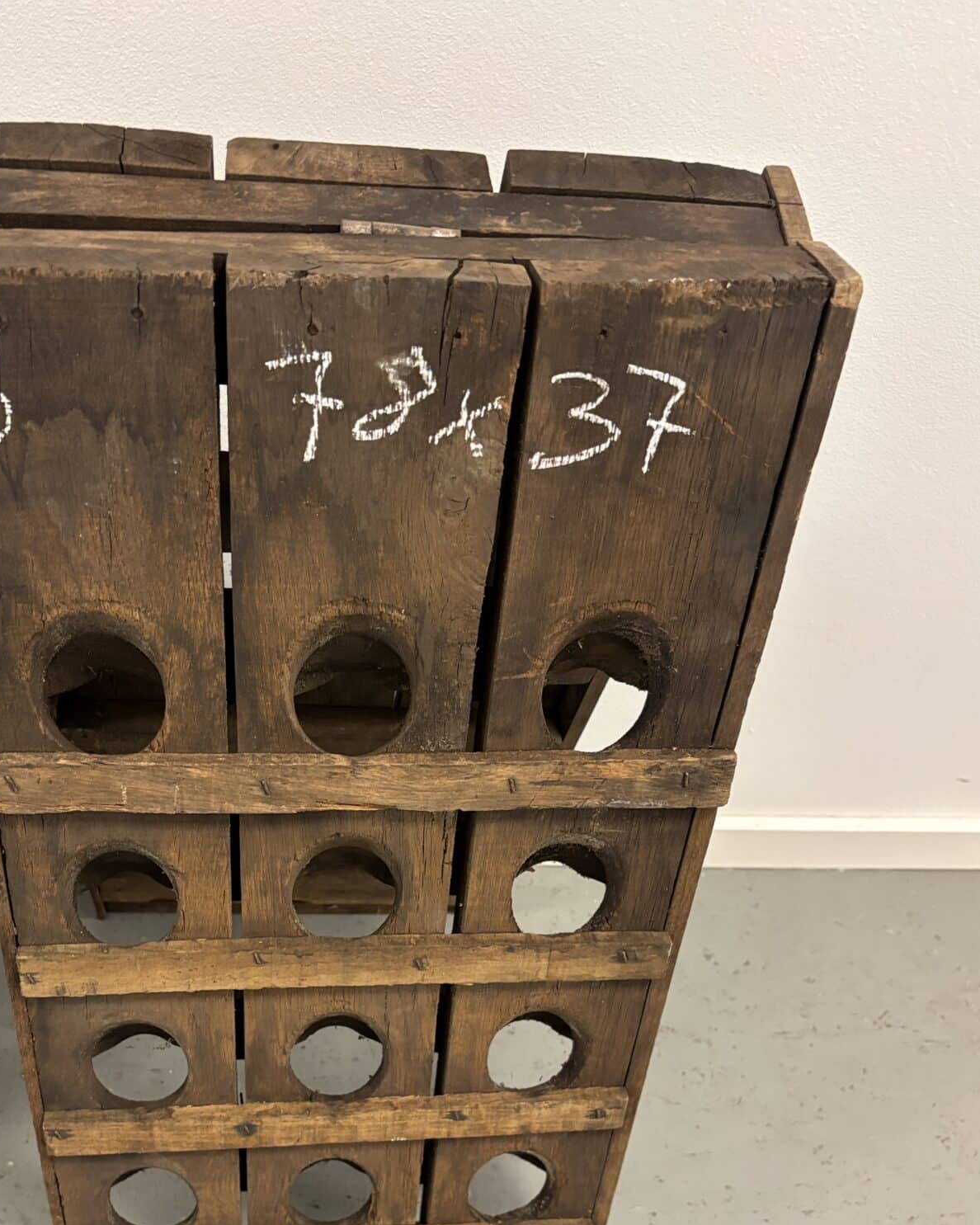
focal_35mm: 35
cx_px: 371
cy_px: 791
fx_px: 1269
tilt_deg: -52.4
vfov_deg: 50.8
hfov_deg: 41.9
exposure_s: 1/50
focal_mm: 5.96
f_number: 1.6
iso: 250
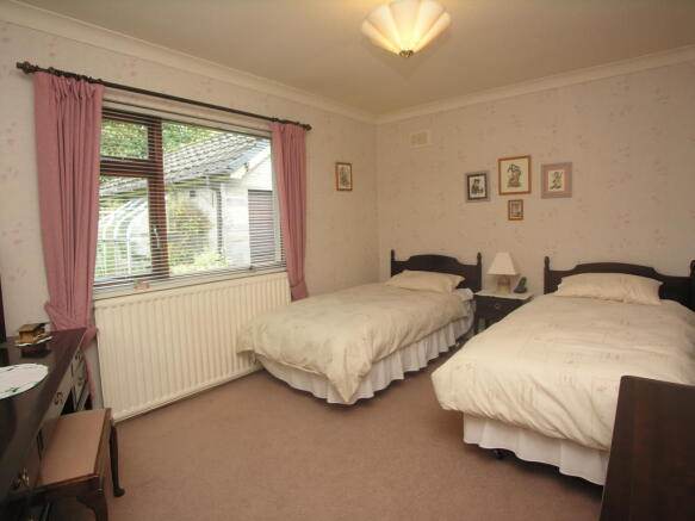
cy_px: 260
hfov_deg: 71.6
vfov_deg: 56.8
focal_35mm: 24
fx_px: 482
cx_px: 348
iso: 50
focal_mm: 6.1
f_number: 2.6
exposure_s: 1/60
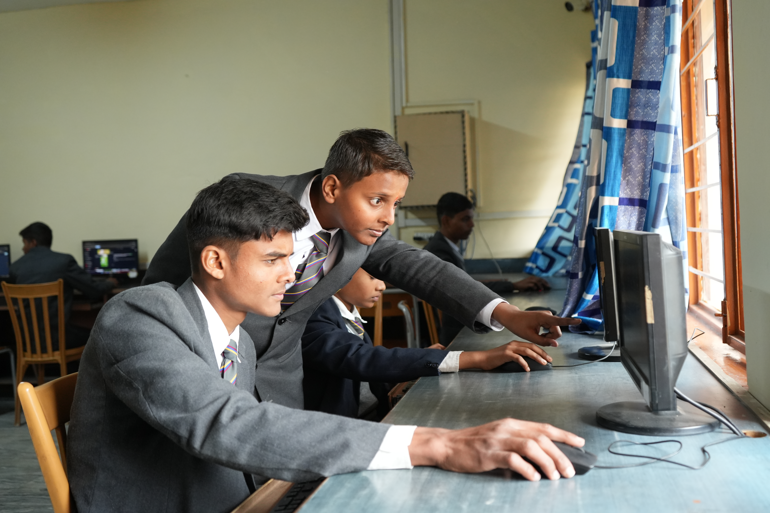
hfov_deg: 53.1
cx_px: 385
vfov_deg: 36.9
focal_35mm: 36
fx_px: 770
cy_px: 256
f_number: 4
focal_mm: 36
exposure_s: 1/100
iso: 2500
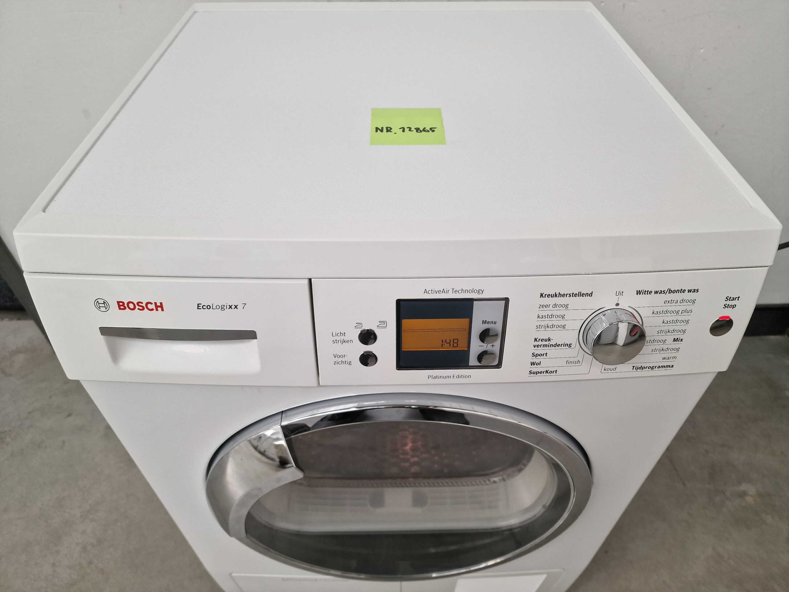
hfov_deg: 73.9
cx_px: 394
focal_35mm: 23
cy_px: 296
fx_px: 524
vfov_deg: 58.9
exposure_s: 1/100
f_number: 1.8
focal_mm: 6.4
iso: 100
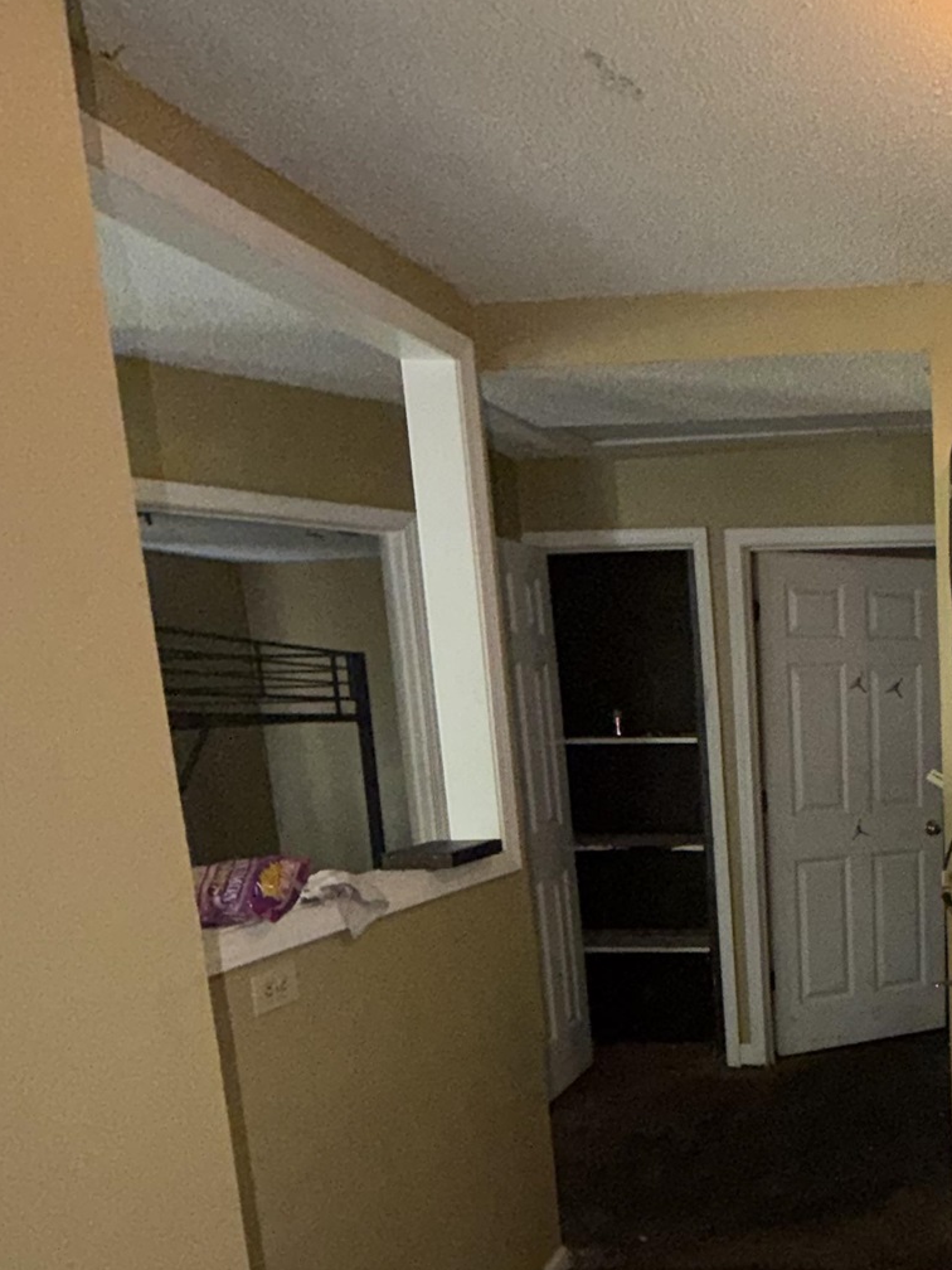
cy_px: 911
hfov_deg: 38.6
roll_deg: +0.6
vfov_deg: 54.8
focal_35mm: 32
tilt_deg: -11.4
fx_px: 1173
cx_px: 975
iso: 200
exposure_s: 1/60
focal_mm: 2.22
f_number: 2.2
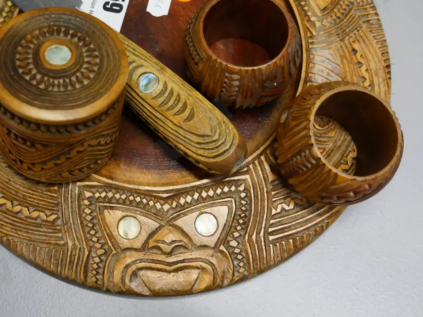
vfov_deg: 29.6
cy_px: 135
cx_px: 187
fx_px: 599
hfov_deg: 38.9
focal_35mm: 49
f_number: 4.5
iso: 3200
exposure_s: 1/160
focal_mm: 20
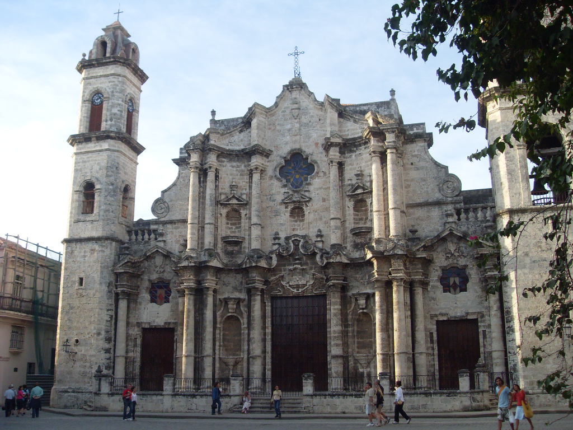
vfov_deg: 40.7
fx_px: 579
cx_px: 286
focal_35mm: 35
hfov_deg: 52.6
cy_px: 215
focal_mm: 6.3
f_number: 7
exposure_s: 1/90
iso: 80
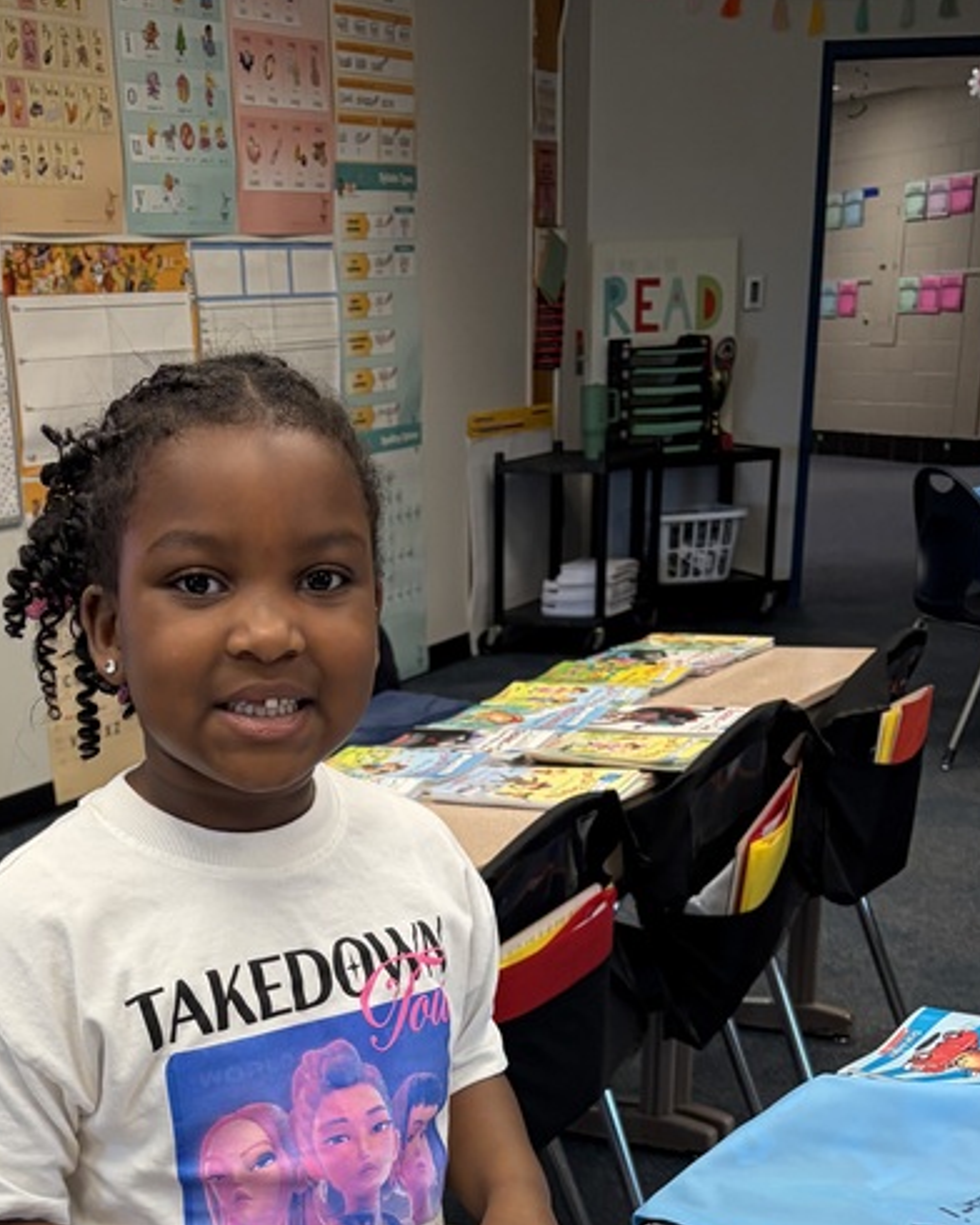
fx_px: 1922
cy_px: 1248
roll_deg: +3.8
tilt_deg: -24.8
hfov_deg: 28.2
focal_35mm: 53
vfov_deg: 32.3
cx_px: 252
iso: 100
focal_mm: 5.96
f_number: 1.6
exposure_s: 1/120
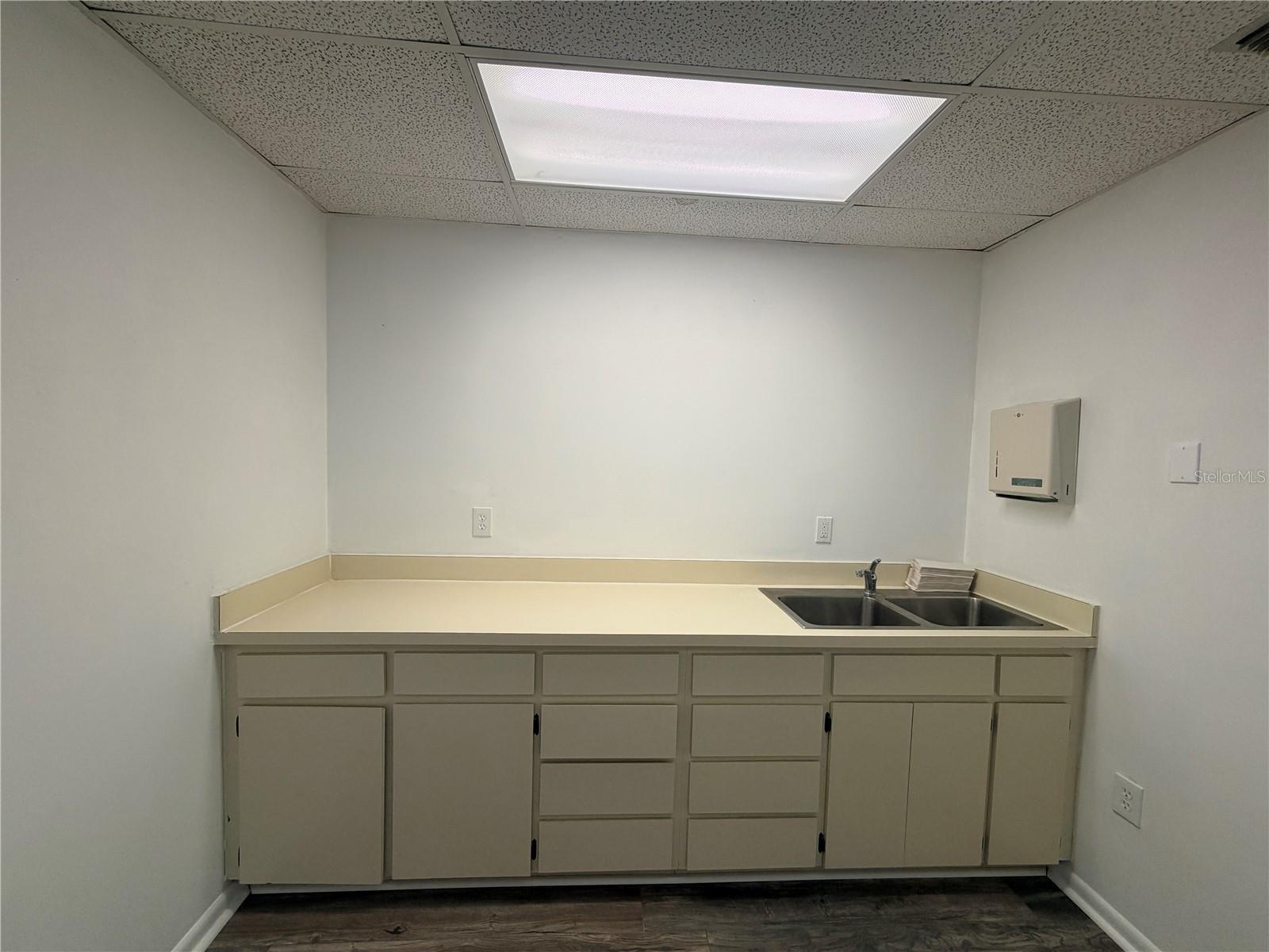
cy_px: 476
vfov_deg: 85.7
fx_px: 513
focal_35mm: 14
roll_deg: -2.5
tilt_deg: -3.7
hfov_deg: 102.1
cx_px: 634
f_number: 2.2
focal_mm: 2.22
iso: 80
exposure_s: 1/120
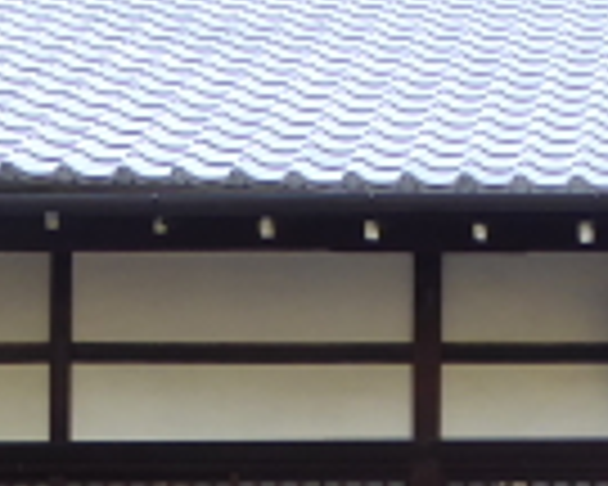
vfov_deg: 12.0
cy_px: 603
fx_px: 2249
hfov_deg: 14.5
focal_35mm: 125
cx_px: 860
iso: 160
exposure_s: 1/60
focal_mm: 4.7
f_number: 3.4
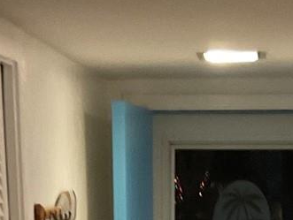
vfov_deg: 9.6
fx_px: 1186
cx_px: 181
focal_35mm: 140
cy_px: 498
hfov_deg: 14.1
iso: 200
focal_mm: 3
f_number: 1.8
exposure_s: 1/40
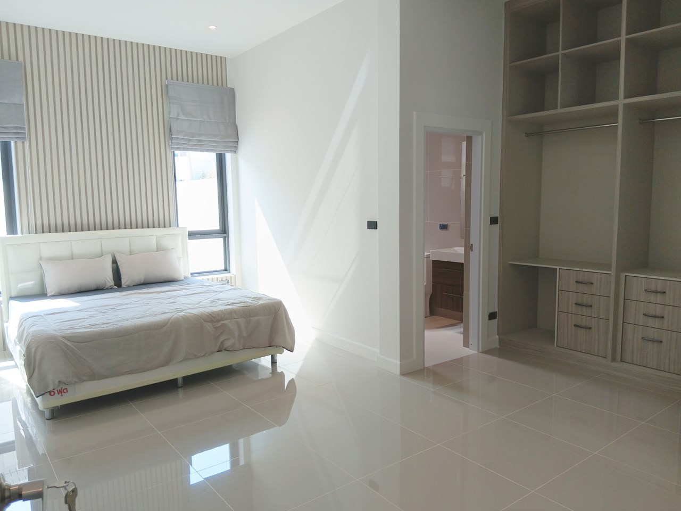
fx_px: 433
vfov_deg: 61.1
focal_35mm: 22
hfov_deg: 76.4
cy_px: 256
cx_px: 340
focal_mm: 3.86
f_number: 1.8
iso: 40
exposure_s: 1/50
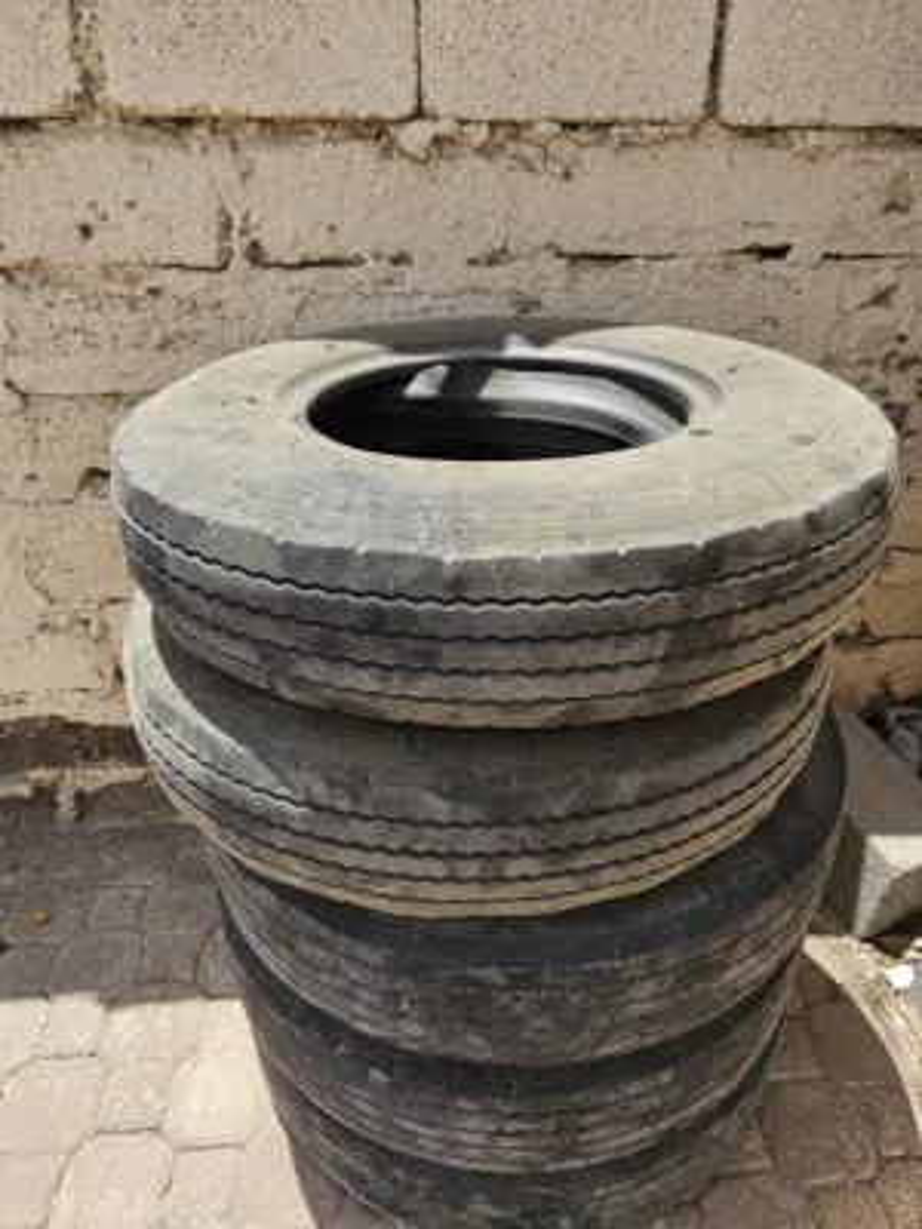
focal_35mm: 23
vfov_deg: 73.9
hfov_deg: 58.9
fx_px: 817
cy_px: 614
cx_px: 461
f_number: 1.7
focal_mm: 6.3
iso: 10
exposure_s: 1/405
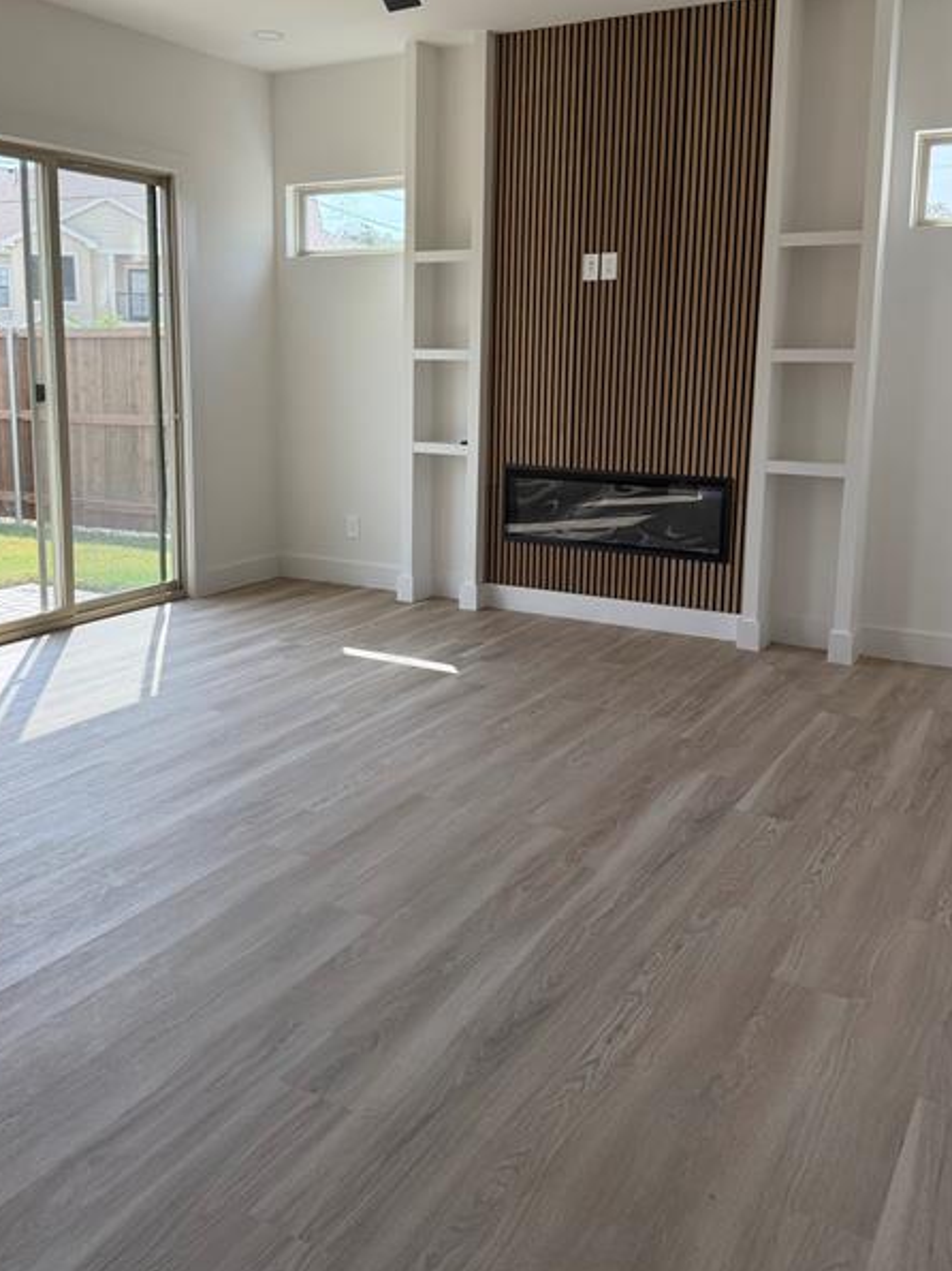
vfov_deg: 58.1
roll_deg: -0.7
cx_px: 412
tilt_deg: -10.1
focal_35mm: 31
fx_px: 1137
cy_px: 543
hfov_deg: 45.3
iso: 100
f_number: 1.78
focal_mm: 6.76
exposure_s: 1/943
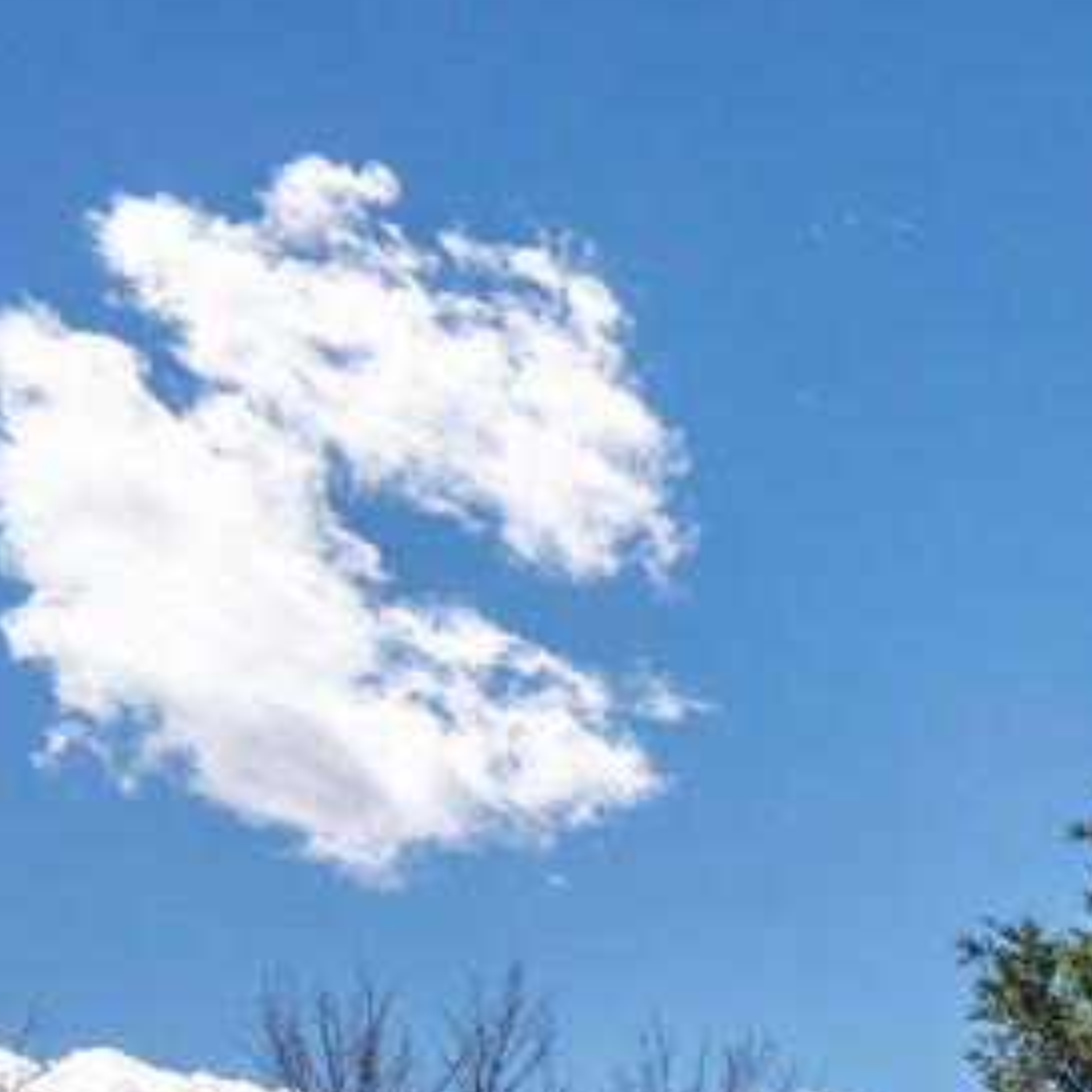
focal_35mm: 86
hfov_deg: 13.2
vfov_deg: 17.1
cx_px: 2816
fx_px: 3069
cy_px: 1888
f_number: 13
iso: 320
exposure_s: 1/400
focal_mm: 18
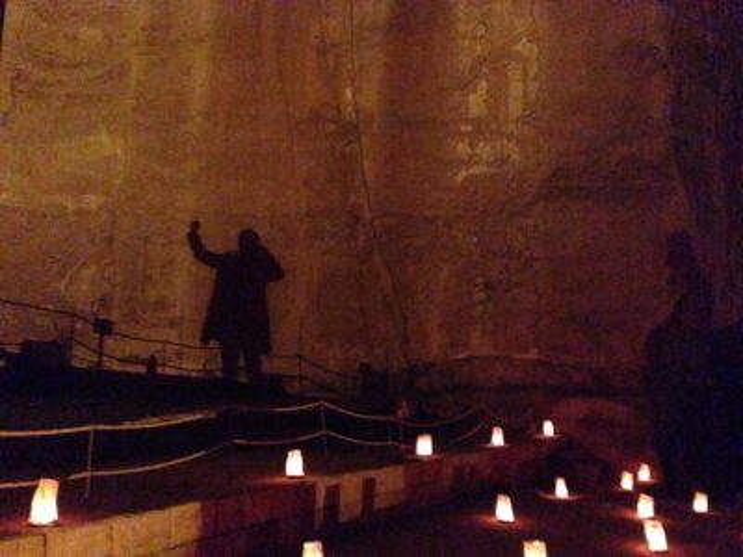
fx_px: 1417
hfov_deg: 29.4
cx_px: 372
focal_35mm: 66
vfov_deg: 22.3
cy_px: 278
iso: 3200
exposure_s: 1/15
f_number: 2.4
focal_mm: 4.12
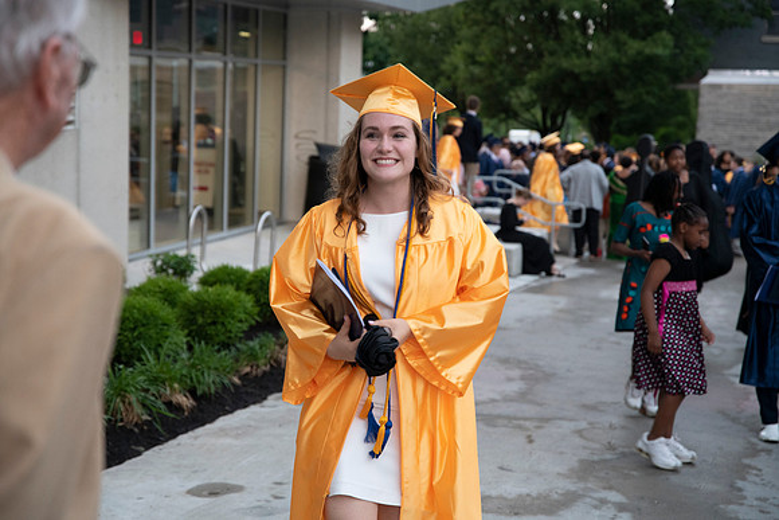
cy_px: 260
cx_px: 390
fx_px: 1515
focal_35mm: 70
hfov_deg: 28.8
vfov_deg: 19.5
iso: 2000
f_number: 4
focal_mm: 70
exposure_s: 1/160
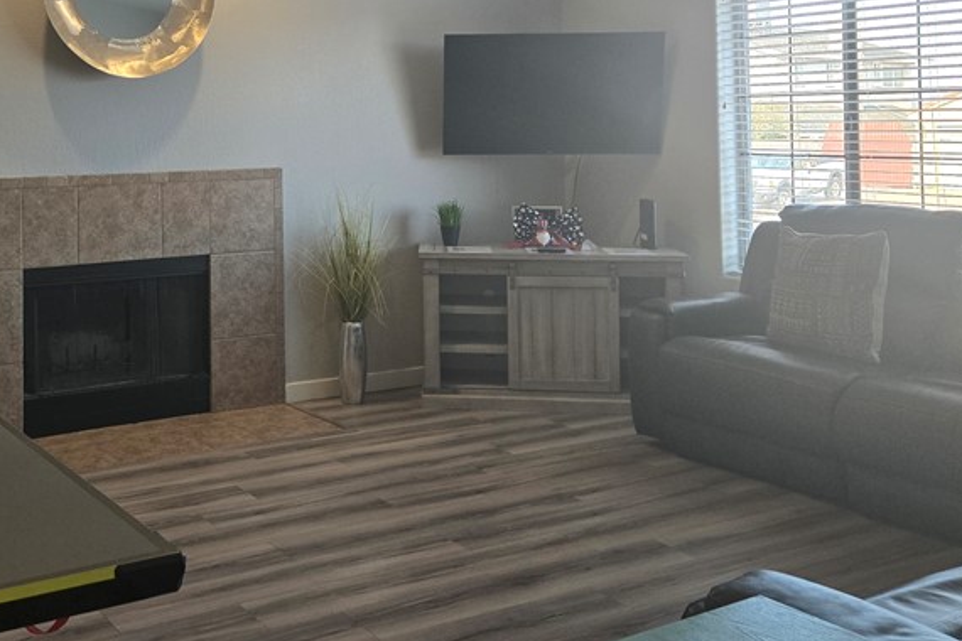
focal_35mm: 43
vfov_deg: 30.4
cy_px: 128
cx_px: 270
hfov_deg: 44.3
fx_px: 1149
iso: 125
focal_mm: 5.4
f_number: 1.8
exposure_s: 1/120
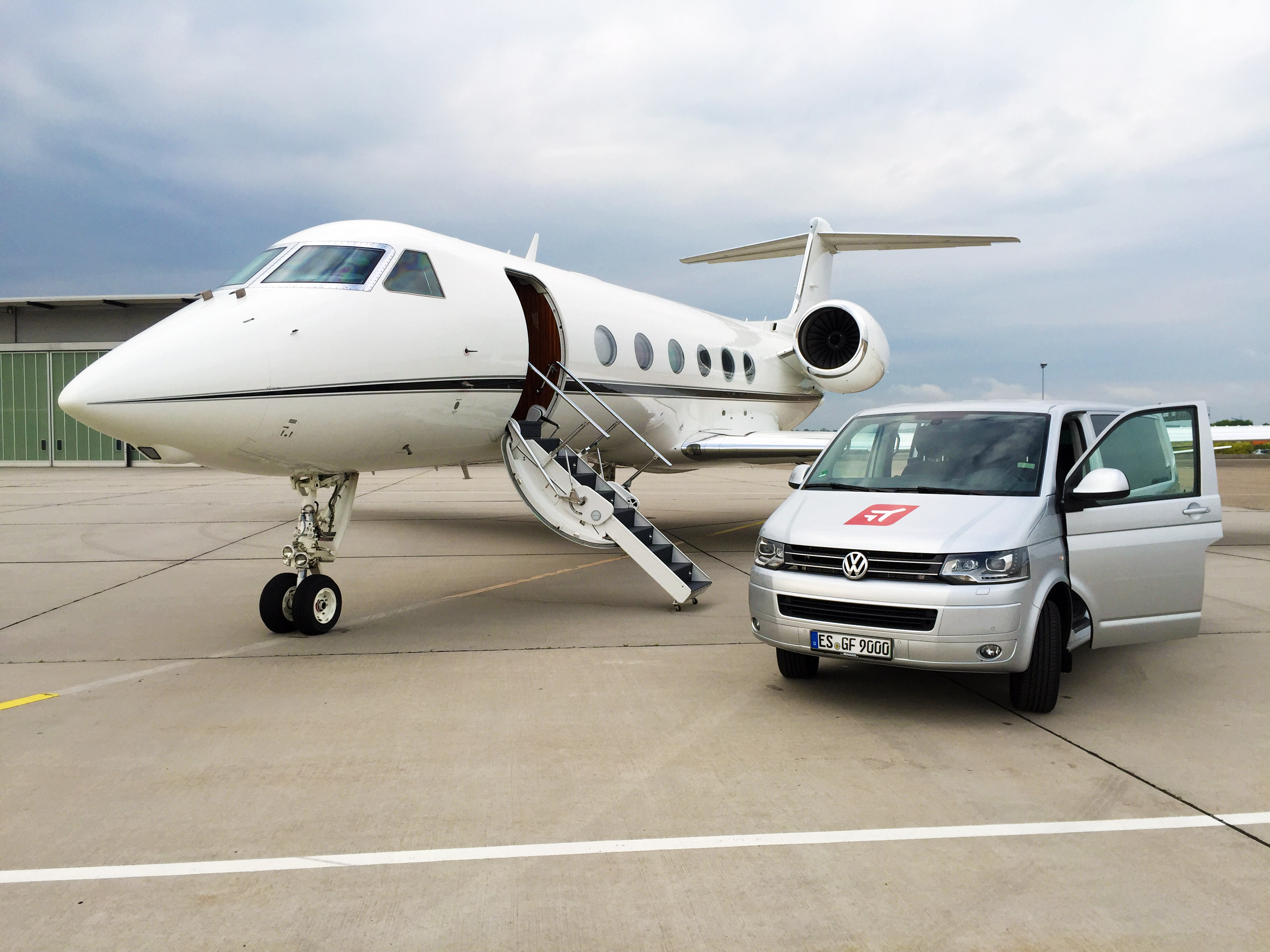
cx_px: 635
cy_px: 476
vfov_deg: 48.2
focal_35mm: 29
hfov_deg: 61.7
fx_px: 1064
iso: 32
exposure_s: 1/1582
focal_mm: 4.15
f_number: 2.2
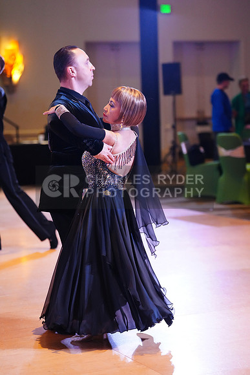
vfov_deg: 21.9
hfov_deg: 14.7
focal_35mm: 93
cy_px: 188
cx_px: 125
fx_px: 968
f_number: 2.8
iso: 5000
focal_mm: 93
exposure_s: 1/400
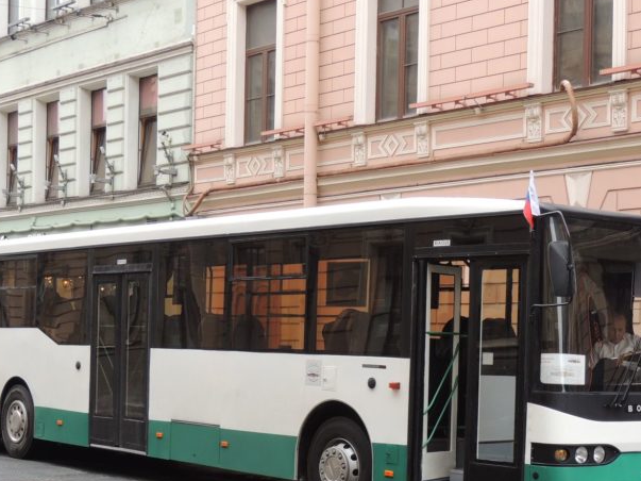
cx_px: 308
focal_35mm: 73
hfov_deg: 26.7
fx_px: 1352
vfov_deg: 20.0
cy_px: 382
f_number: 3.4
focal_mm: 7.6
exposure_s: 1/100
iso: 100
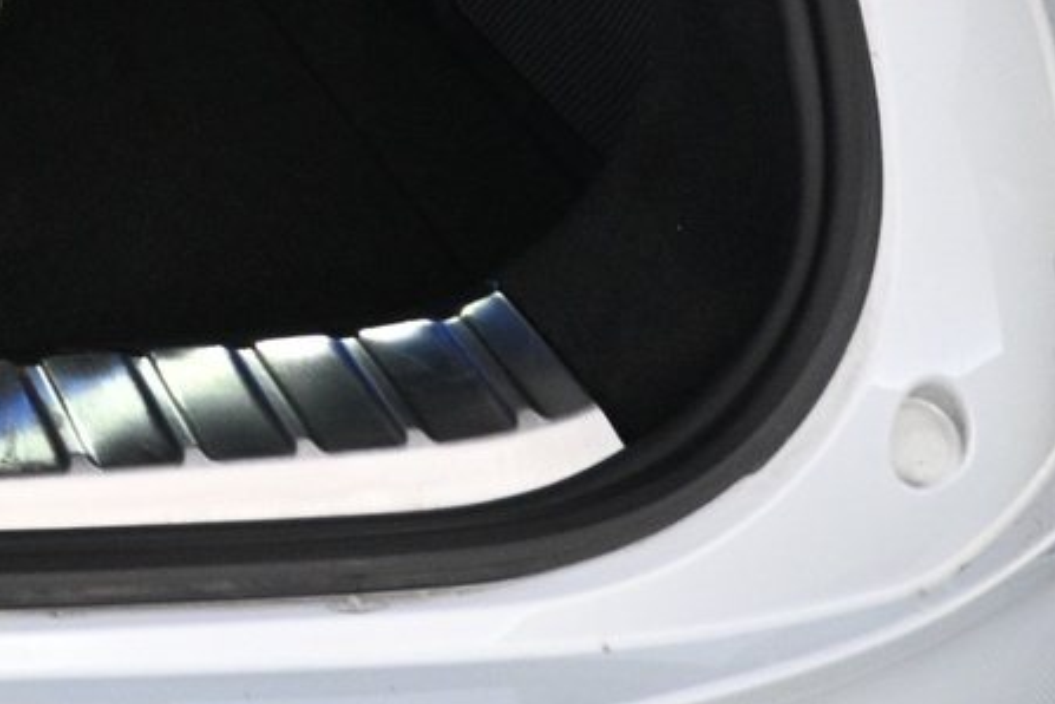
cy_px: -399
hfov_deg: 19.4
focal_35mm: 87
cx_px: -658
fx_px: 2549
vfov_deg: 14.5
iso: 1600
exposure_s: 1/50
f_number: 3.5
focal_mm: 16
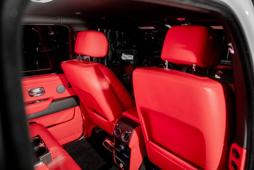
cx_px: 127
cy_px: 85
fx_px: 169
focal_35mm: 24
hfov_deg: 73.7
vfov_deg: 53.2
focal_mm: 24
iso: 400
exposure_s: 1/125
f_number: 2.8
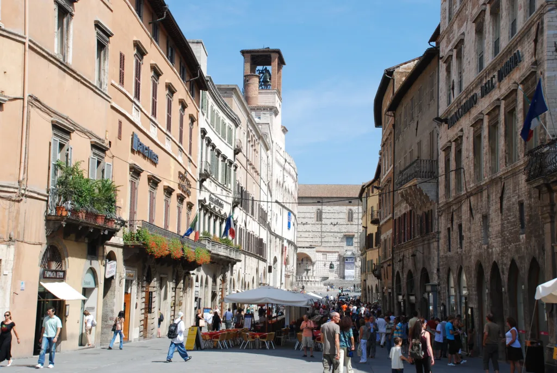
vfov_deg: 25.9
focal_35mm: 52
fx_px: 814
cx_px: 278
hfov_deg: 37.8
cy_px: 186
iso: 160
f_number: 9
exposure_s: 1/200
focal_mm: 35
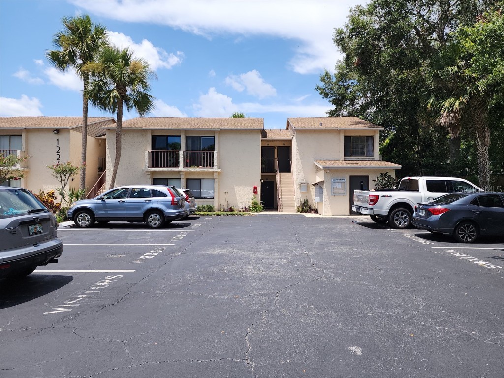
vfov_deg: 58.9
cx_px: 252
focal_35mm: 23
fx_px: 335
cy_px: 189
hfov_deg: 73.9
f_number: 1.8
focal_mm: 6.4
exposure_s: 1/942
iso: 12
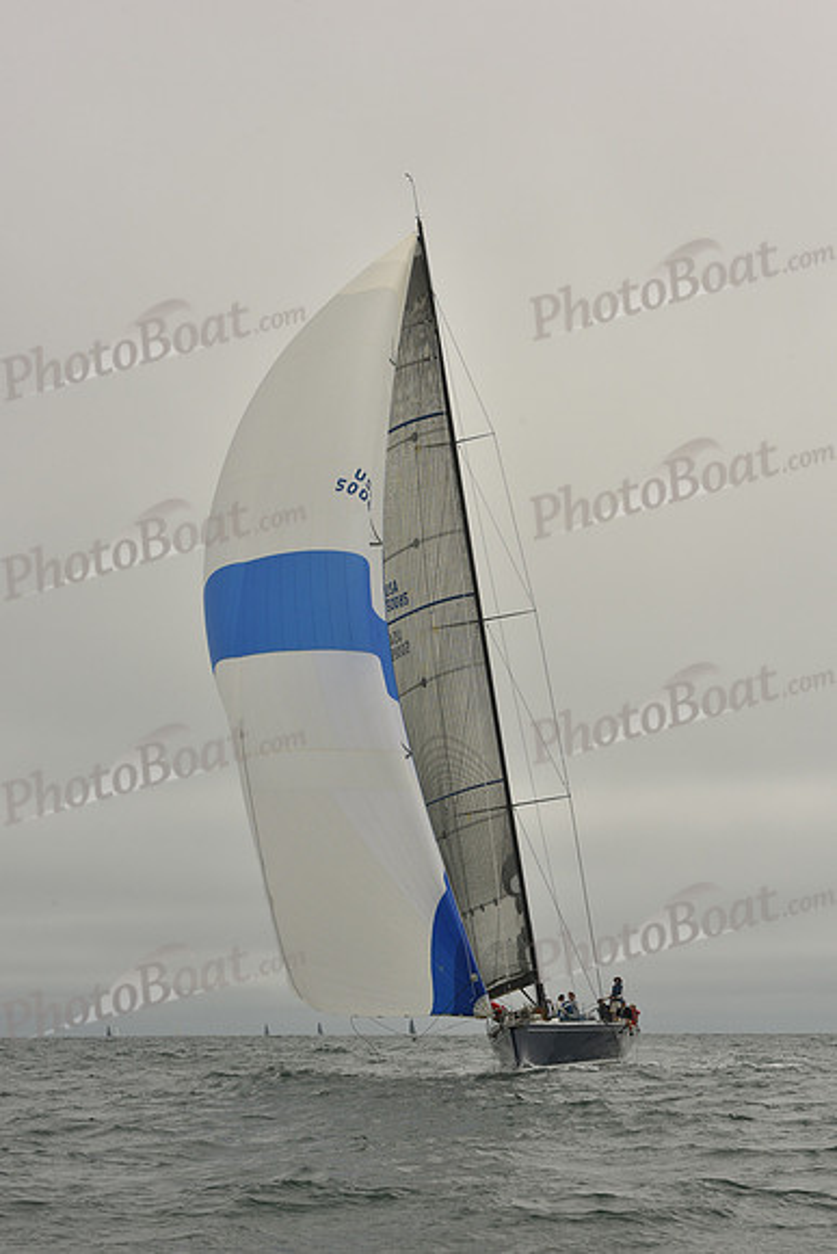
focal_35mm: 92
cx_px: 418
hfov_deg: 14.9
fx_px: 3206
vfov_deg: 22.1
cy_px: 627
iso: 320
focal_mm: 92
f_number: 11
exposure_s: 1/800
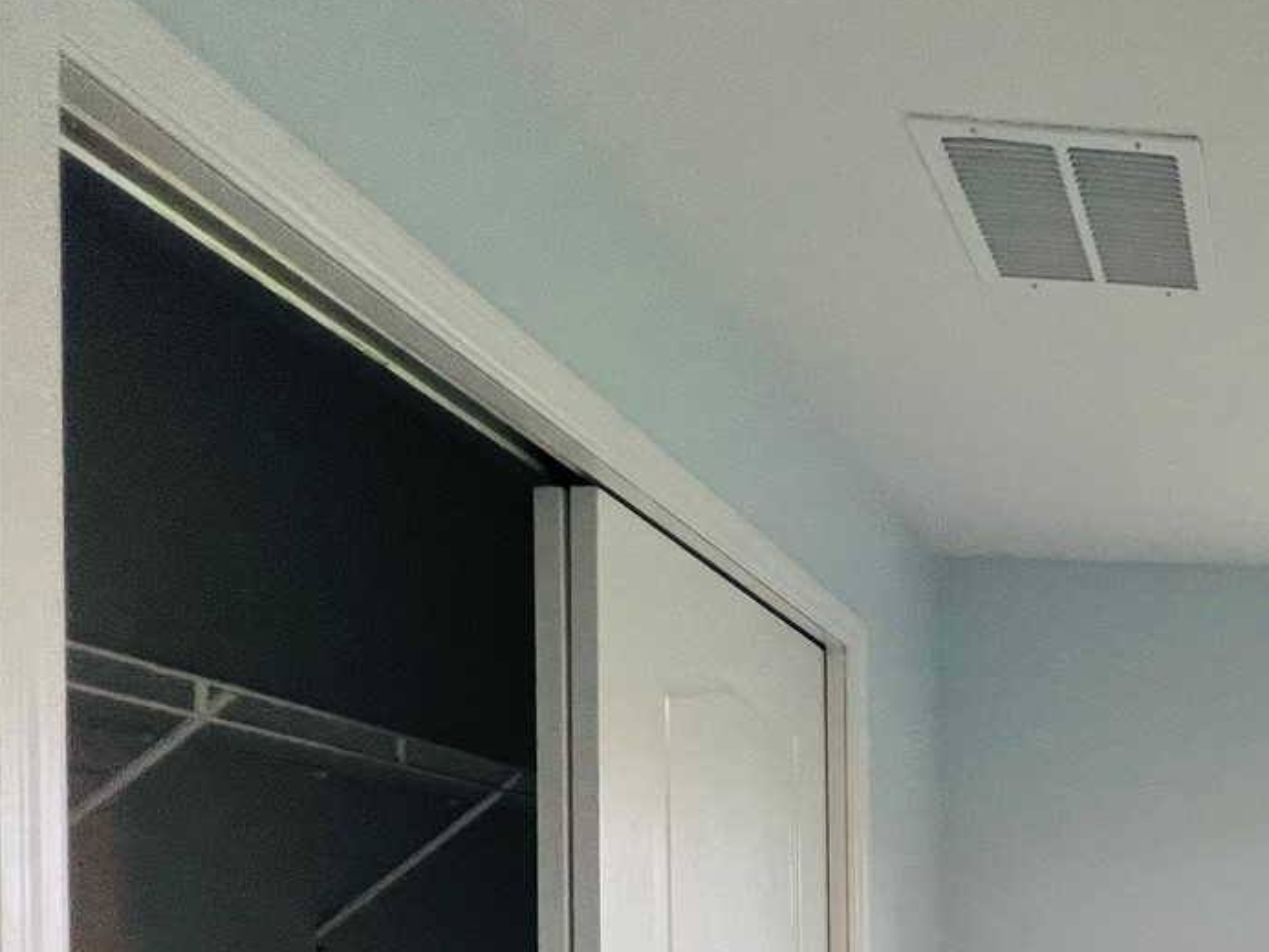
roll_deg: +1.2
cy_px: 985
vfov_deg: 40.1
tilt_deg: -1.3
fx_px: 1100
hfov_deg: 43.1
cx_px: 1461
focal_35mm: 30
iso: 80
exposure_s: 1/120
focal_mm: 1.57
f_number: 1.8
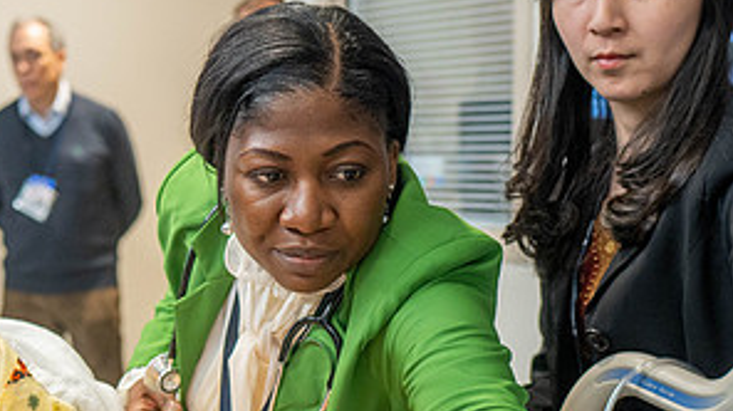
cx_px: 174
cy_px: 344
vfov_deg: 14.8
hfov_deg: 25.9
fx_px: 1573
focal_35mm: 81
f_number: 2.5
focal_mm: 35
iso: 1000
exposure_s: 1/250
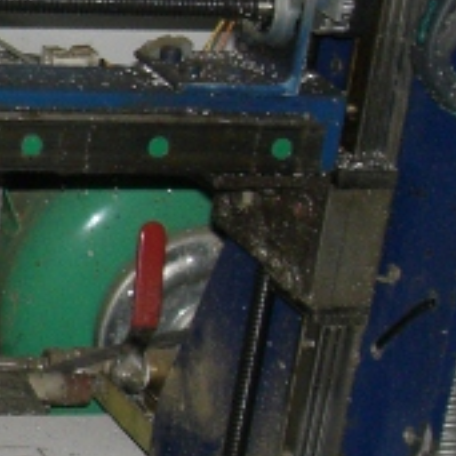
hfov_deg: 9.9
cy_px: 267
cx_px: -584
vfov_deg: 11.1
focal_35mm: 157
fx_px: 2340
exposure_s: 1/60
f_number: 3.1
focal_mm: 6.3
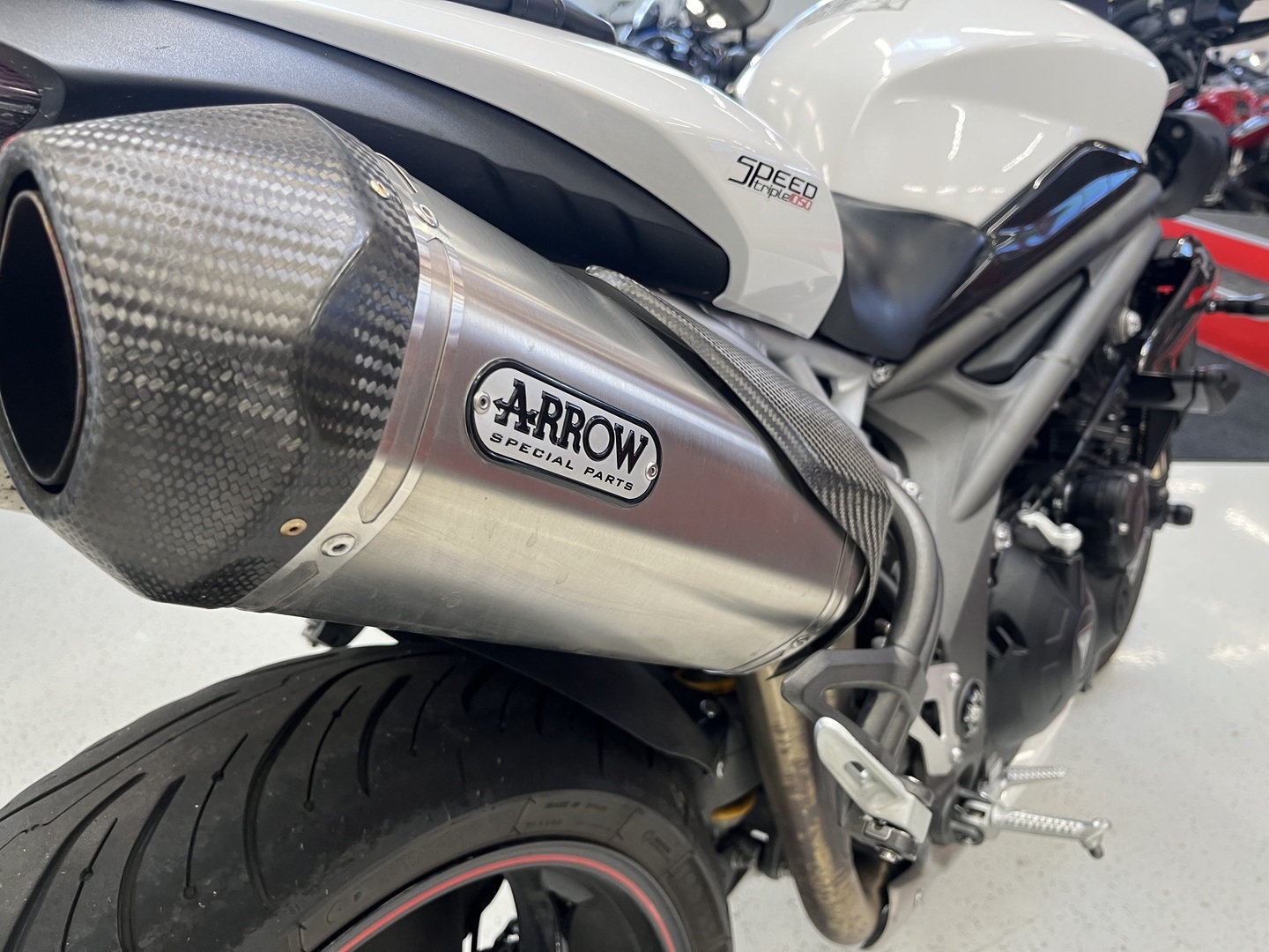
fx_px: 953
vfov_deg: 53.1
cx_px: 634
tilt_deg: -24.8
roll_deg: -3.7
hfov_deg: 67.3
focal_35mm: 26
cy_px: 476
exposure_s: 1/50
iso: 80
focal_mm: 5.1
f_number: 1.6
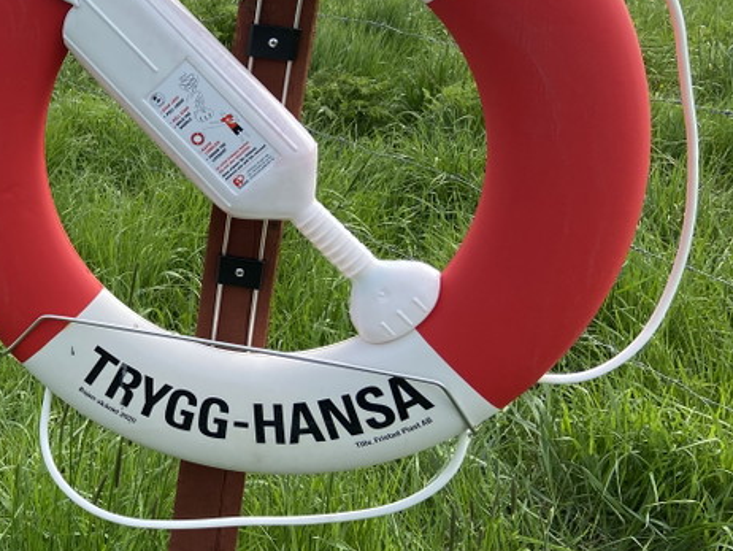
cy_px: 218
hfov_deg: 32.3
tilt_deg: -19.7
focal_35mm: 54
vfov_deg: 27.0
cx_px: -22
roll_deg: -0.1
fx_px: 1144
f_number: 1.8
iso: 32
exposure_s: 1/1504
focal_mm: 4.25
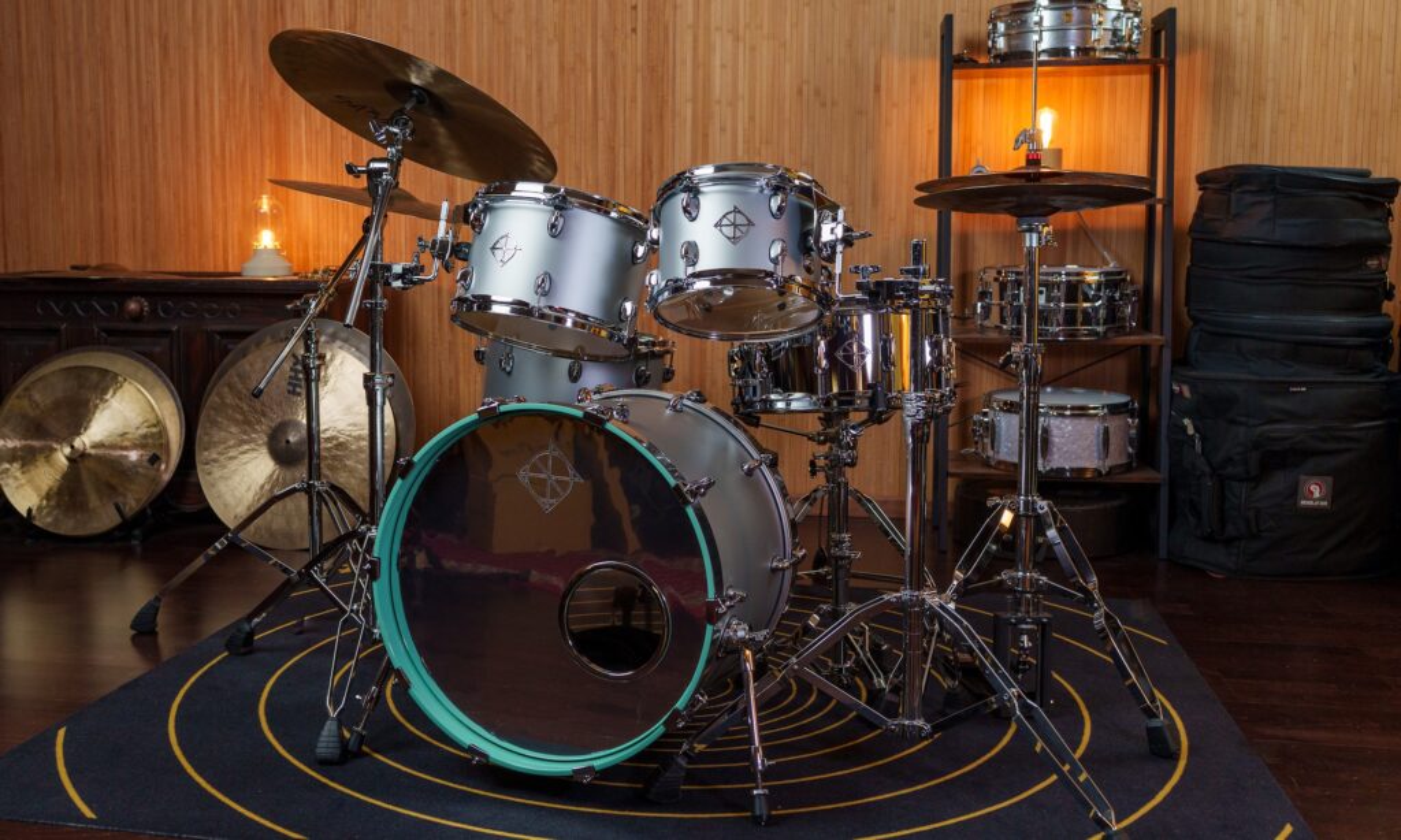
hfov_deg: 50.8
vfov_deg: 31.9
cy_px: 378
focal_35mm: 39
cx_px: 580
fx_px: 1468
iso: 640
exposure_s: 1/25
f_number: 5
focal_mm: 32
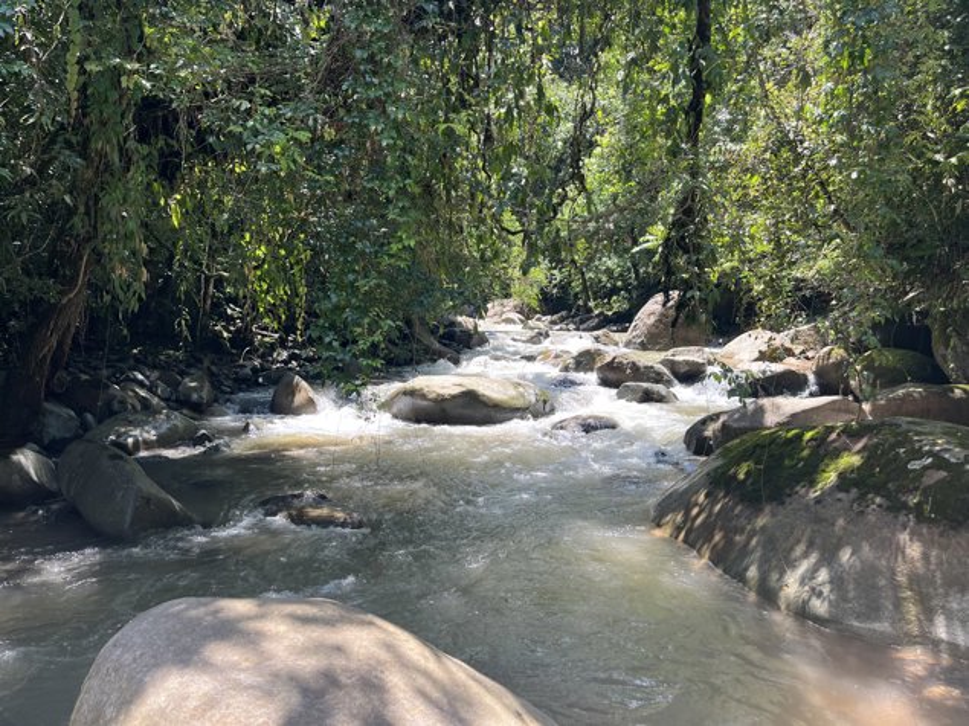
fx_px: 728
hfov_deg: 67.3
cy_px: 363
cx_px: 484
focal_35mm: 26
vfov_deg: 53.0
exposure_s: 1/463
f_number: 1.6
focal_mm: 5.1
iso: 50
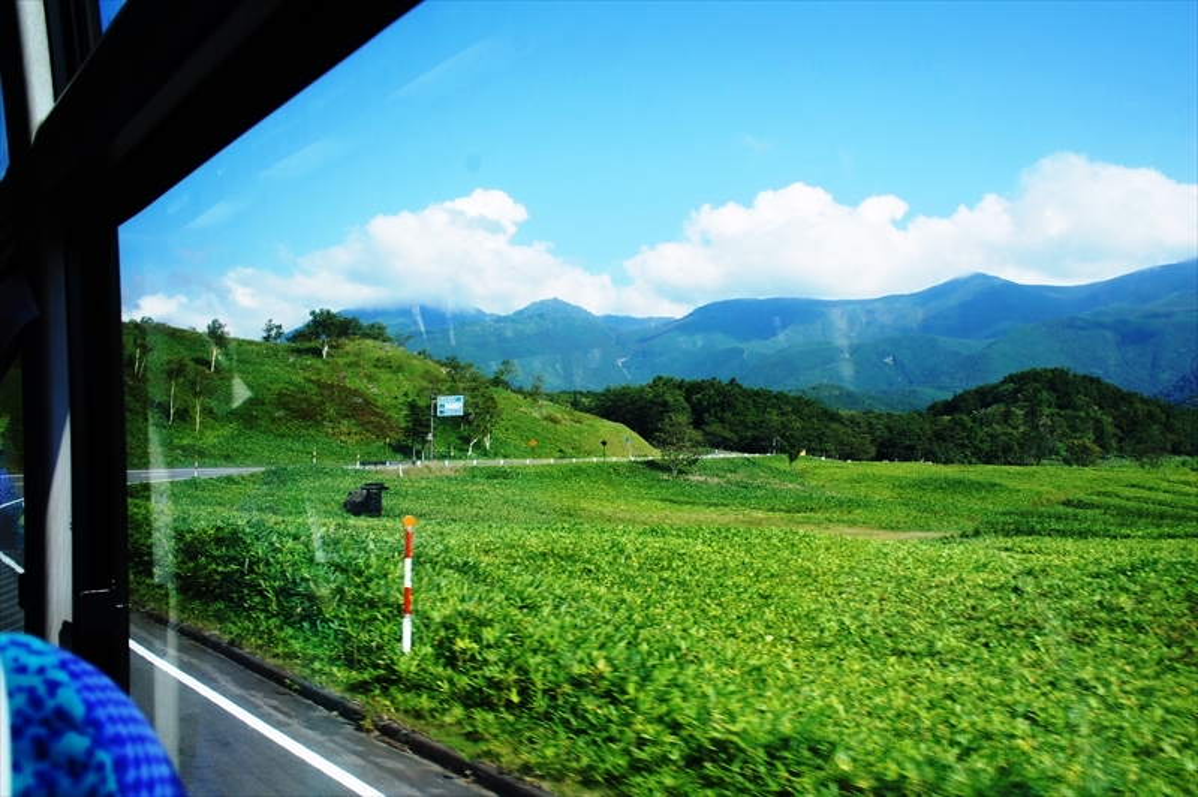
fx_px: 1147
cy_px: 398
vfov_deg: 38.3
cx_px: 599
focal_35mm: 34
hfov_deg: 55.1
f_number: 13
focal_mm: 23
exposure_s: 1/125
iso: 200
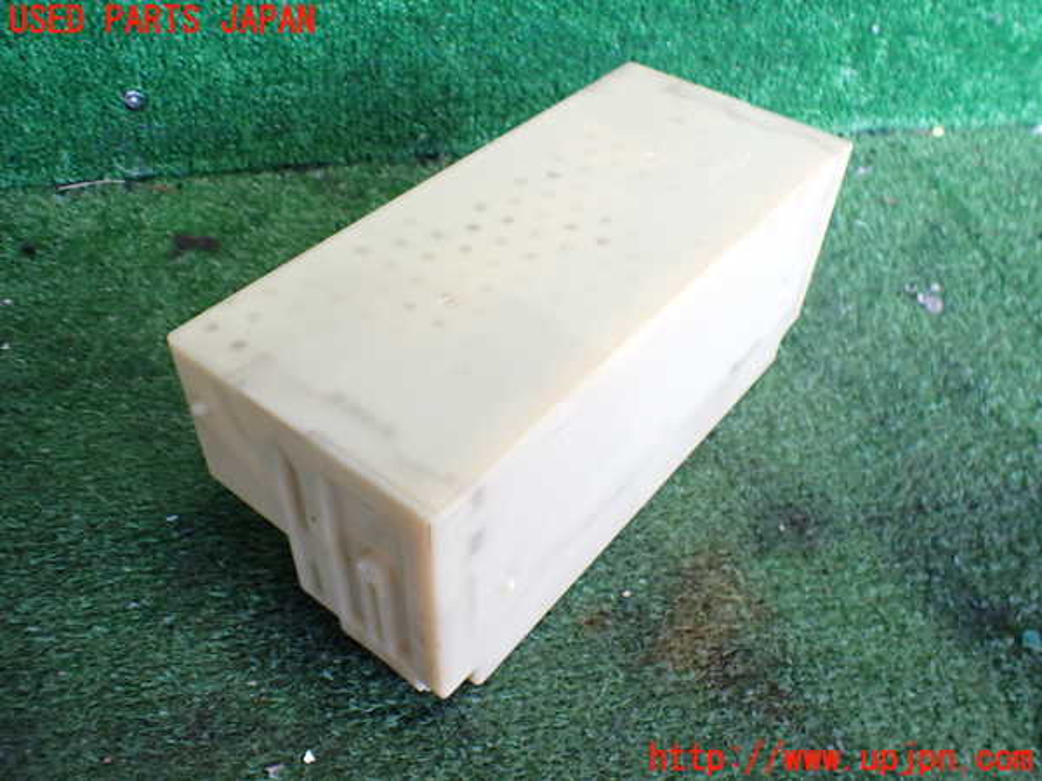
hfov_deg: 60.0
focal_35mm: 30
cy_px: 390
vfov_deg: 46.8
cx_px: 521
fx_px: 903
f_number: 2.3
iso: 640
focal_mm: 5.4
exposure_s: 1/125
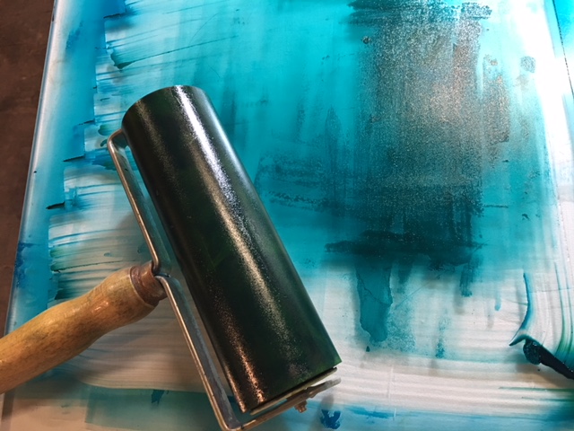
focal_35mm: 29
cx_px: 287
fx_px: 481
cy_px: 216
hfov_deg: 61.7
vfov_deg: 48.2
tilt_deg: -71.8
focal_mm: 4.15
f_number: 2.2
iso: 80
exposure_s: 1/17
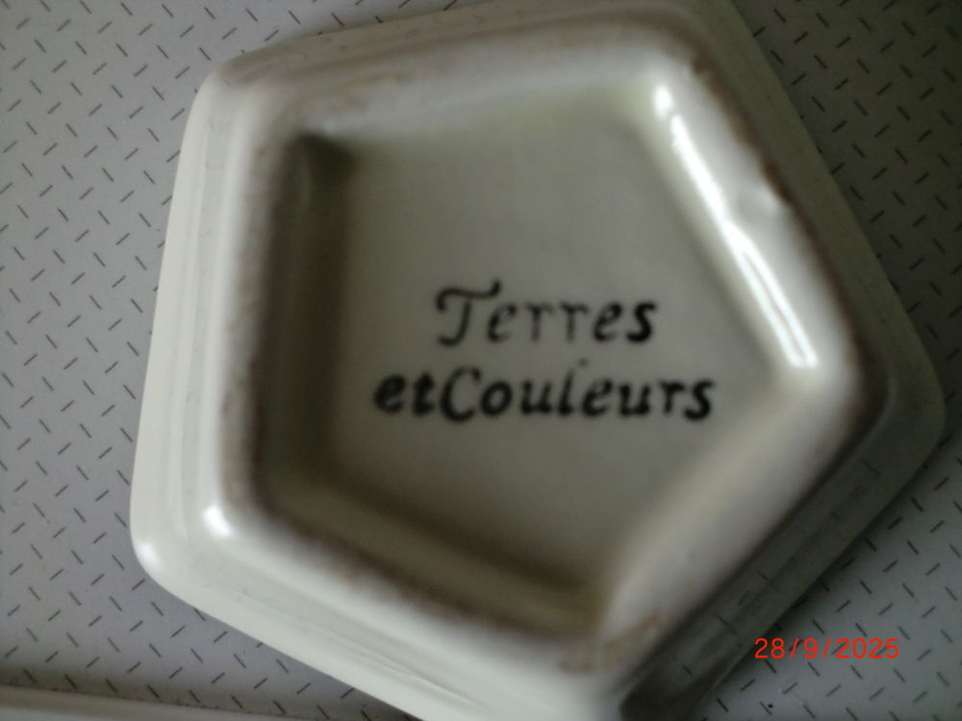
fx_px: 973
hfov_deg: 52.6
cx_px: 481
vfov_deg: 40.7
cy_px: 360
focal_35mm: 35
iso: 320
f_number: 3.1
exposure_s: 1/60
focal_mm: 6.3
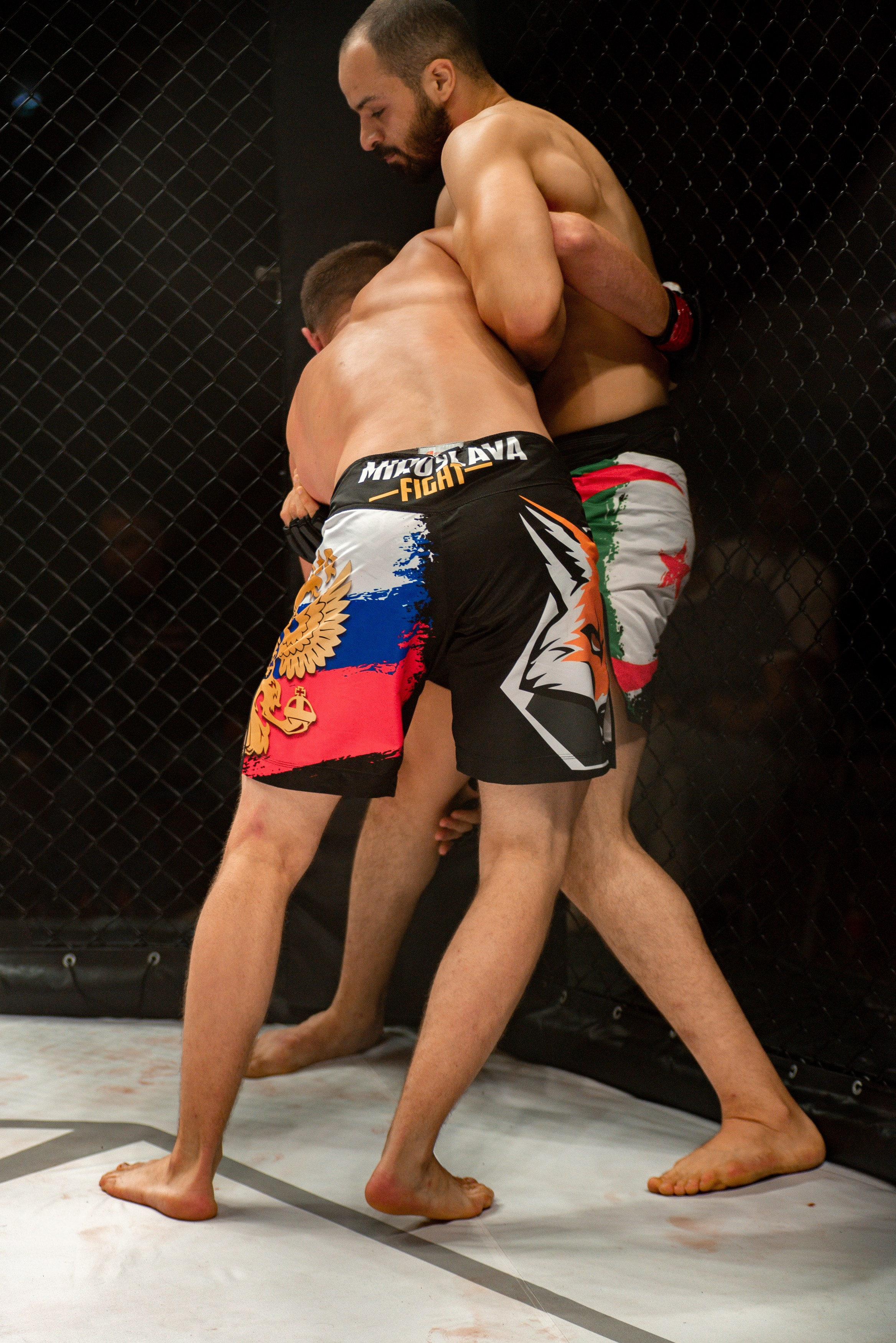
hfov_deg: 13.7
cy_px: 672
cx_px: 448
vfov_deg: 20.4
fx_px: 3730
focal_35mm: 100
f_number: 4
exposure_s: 1/640
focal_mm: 100
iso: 1250
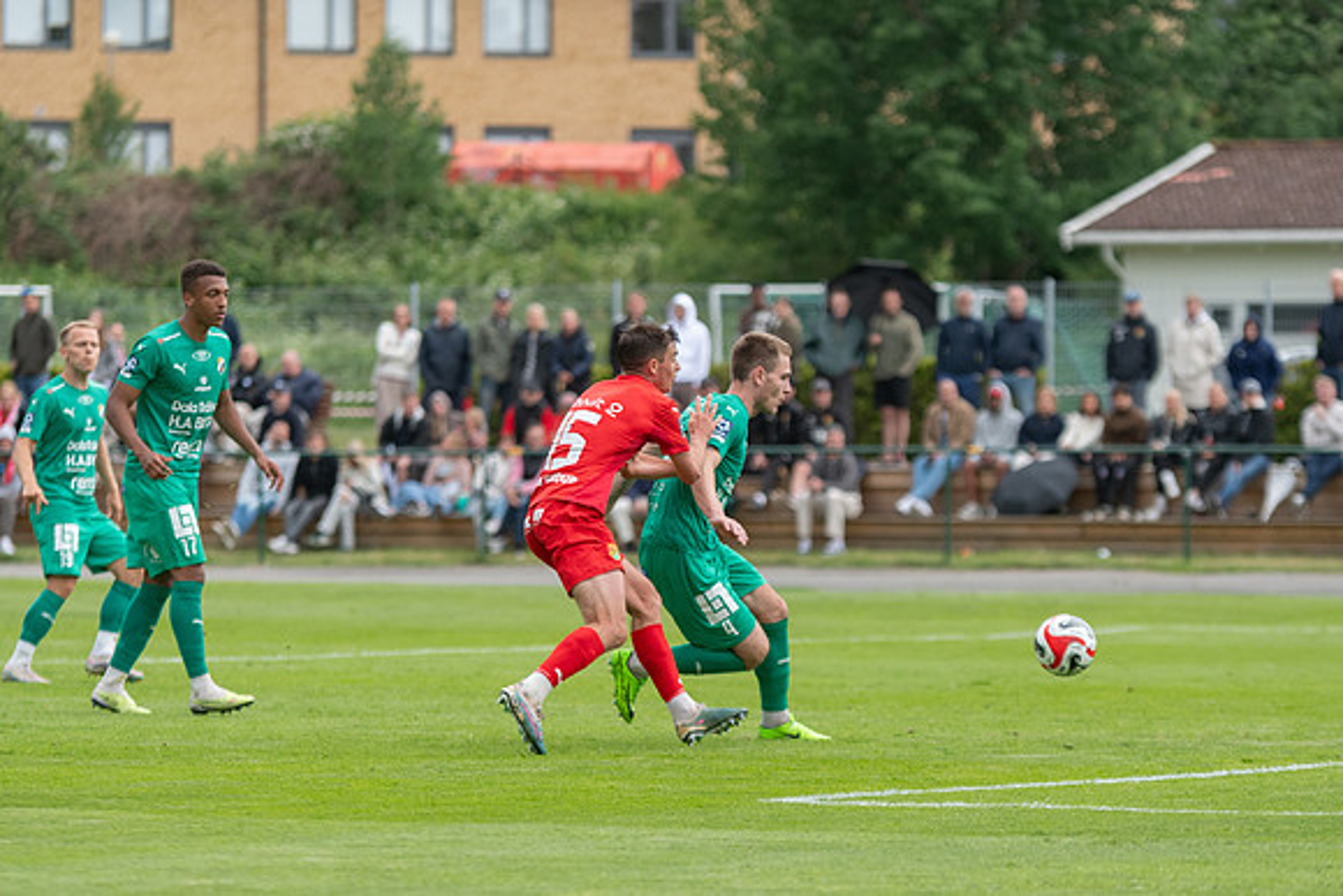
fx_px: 7836
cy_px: 448
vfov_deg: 6.5
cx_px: 672
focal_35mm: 210
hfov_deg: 9.8
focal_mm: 140
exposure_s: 1/1250
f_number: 3.2
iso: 500
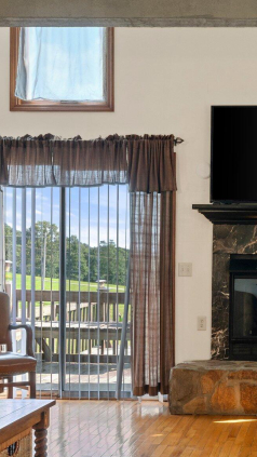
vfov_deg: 39.8
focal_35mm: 52
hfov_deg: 21.6
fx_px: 630
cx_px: 296
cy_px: 257
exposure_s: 1/15
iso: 400
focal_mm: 19
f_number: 7.1
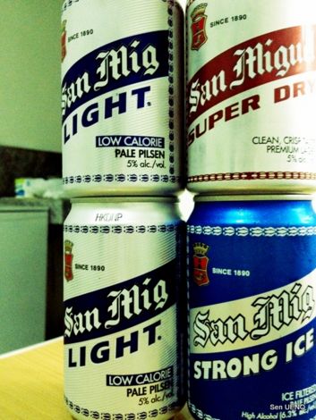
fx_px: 426
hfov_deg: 40.7
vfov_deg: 52.6
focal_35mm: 35
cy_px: 210
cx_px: 158
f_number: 2.4
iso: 800
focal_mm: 4.28
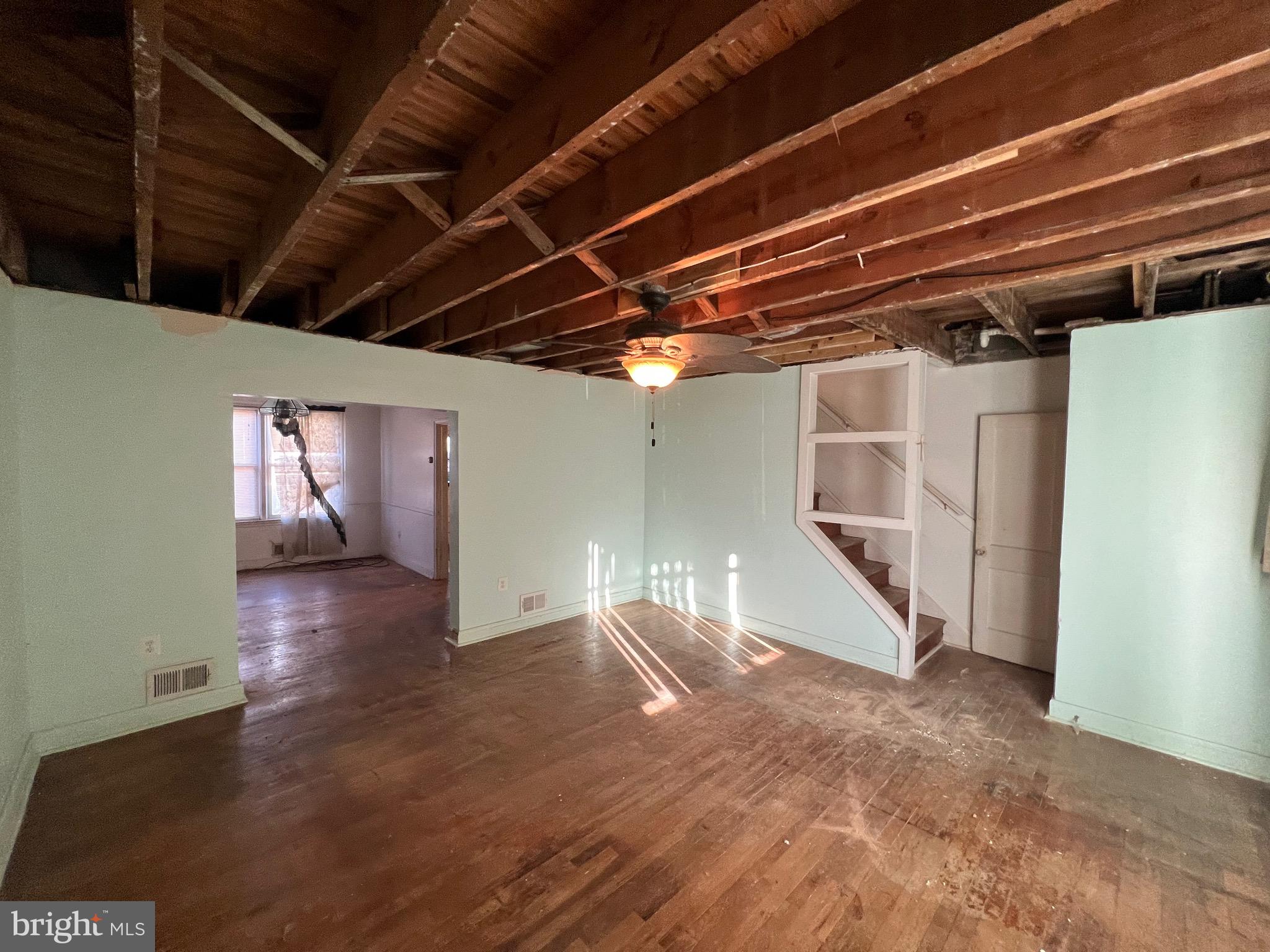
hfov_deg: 106.2
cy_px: 476
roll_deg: -0.8
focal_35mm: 13
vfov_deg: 89.9
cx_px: 635
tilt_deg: -2.3
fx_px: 477
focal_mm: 1.57
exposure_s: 1/60
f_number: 1.8
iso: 250
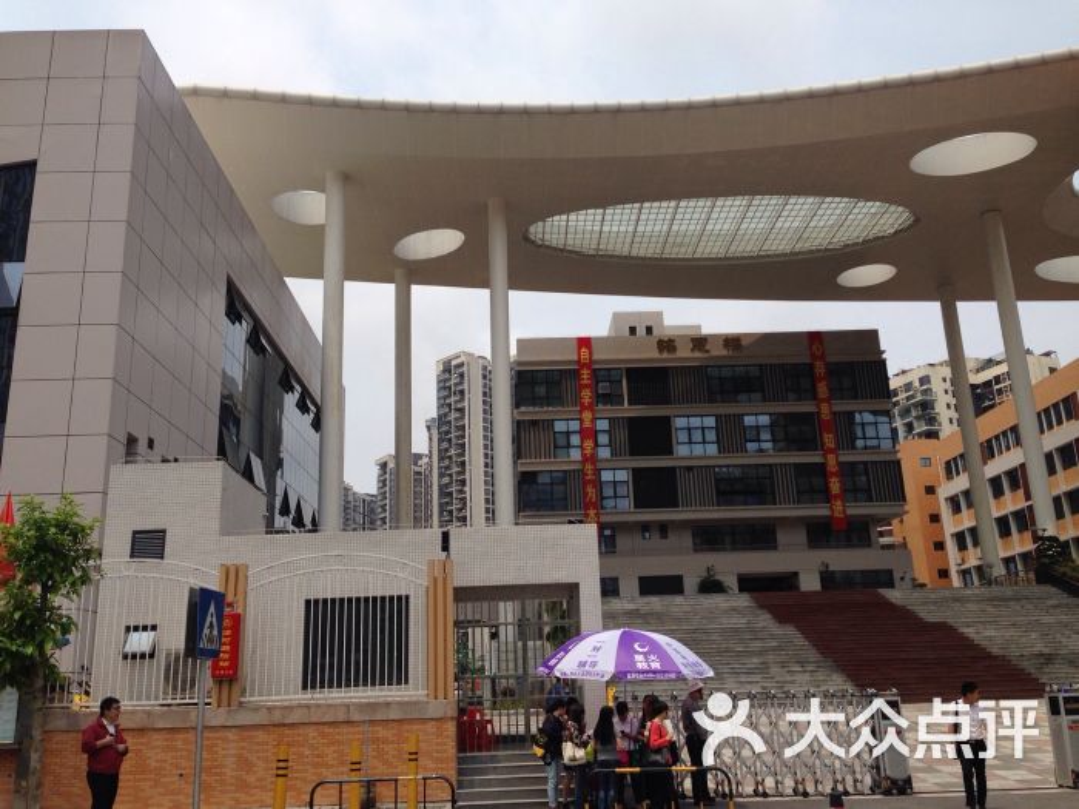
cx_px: 540
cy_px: 404
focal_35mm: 33
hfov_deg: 55.4
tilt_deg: +15.7
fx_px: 1029
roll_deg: +1.6
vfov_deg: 42.9
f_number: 2.4
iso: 50
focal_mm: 4.12
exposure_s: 1/2857
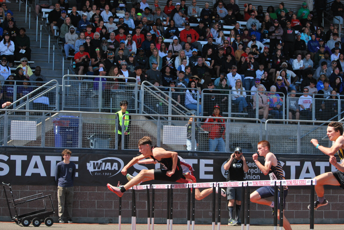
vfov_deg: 13.1
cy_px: 115
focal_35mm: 105
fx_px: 1005
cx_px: 172
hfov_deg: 19.4
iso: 200
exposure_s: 1/1250
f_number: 4.5
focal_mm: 70
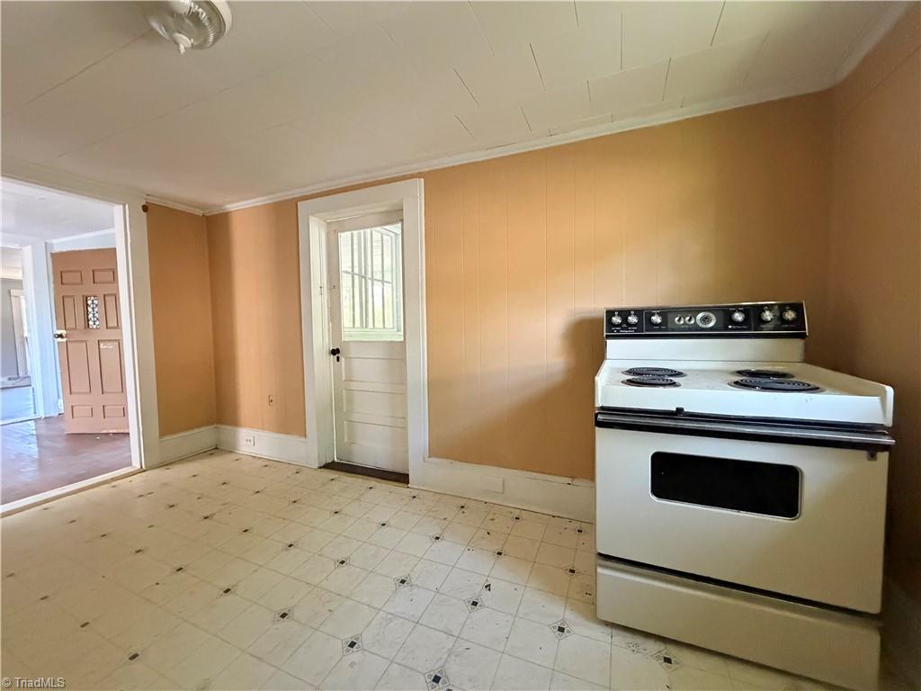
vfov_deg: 85.7
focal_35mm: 14
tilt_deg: -3.8
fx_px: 372
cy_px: 346
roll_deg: +2.0
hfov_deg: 102.1
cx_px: 460
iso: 800
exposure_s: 1/60
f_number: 2.2
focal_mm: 2.22
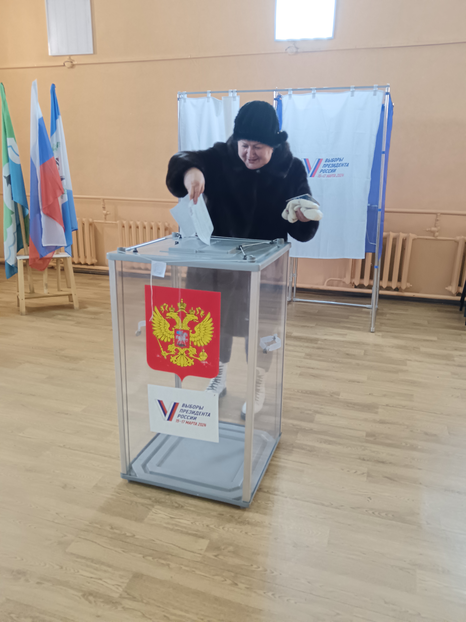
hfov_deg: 51.4
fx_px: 485
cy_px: 311
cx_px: 233
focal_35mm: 27
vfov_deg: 65.3
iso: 1053
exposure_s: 1/25
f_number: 1.9
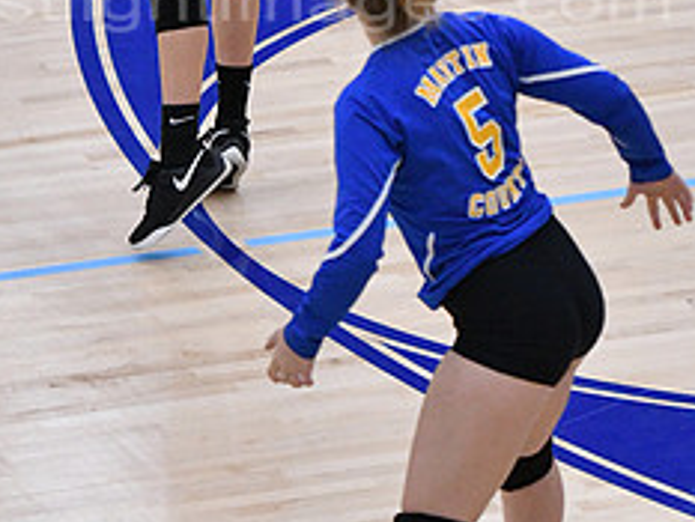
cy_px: -322
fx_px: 8798
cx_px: 183
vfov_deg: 3.4
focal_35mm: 438
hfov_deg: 4.5
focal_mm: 122
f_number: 3.2
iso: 6400
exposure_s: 1/1250
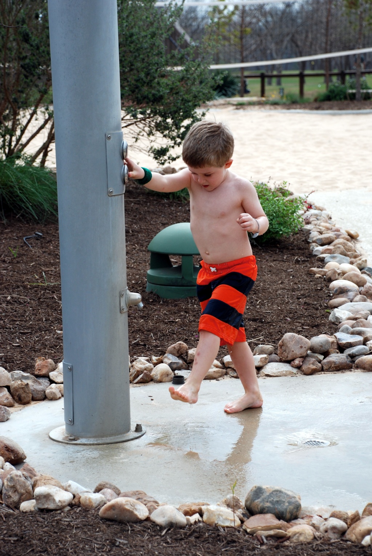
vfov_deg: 20.6
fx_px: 1530
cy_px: 278
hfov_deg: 13.9
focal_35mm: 99
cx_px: 186
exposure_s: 1/500
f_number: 5.3
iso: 200
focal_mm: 66
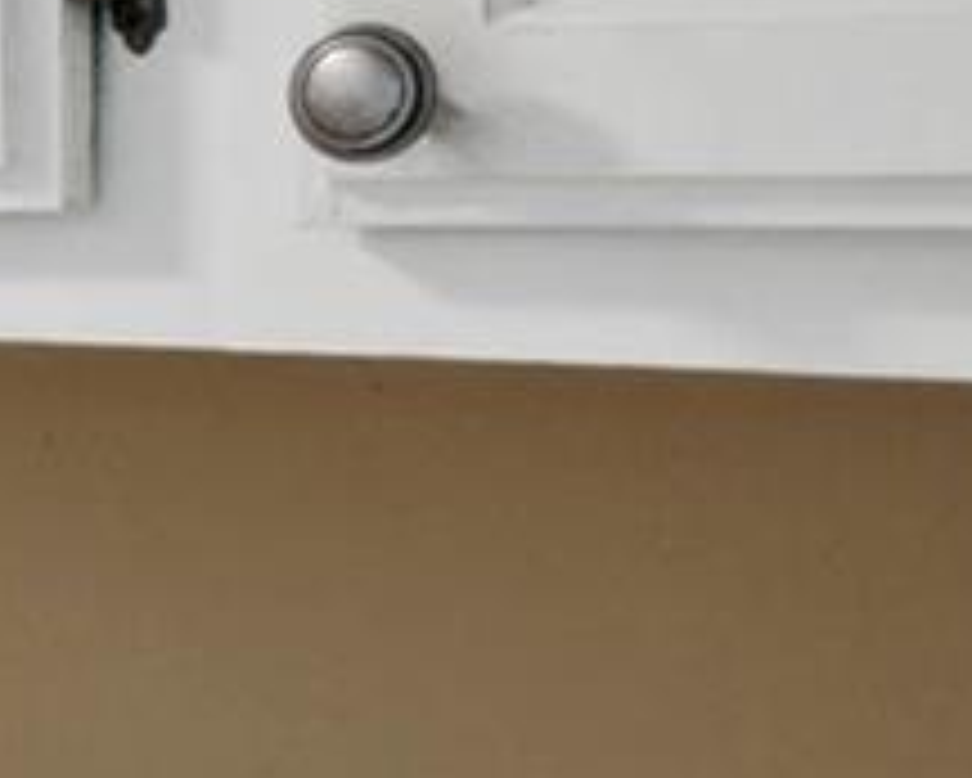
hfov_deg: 10.3
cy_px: 160
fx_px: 3396
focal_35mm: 118
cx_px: -2138
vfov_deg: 13.0
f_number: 8
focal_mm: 17
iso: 400
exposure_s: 1/2
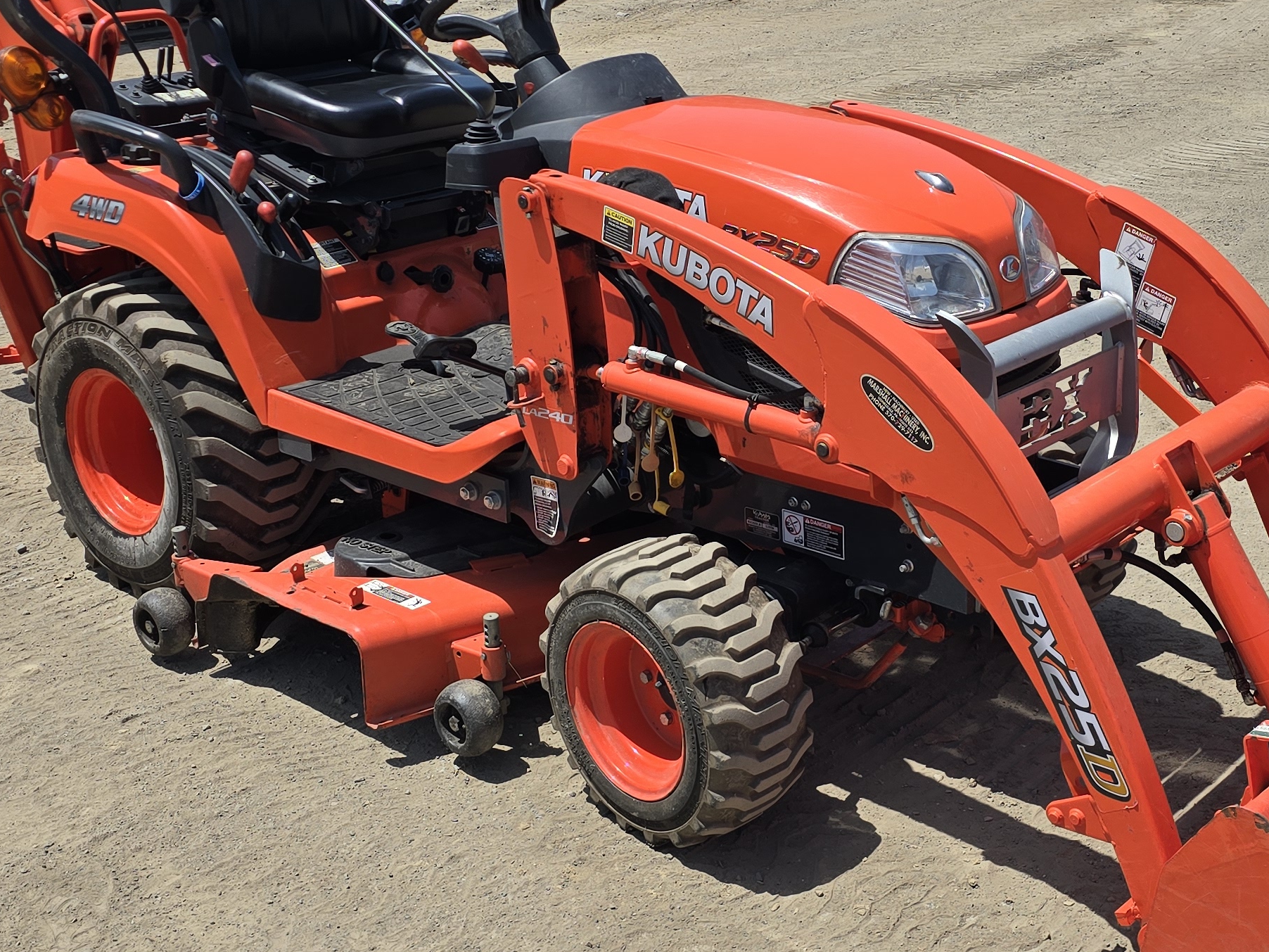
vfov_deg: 28.5
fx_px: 1870
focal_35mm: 51
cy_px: 382
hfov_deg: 37.4
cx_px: 741
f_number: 1.7
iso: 12
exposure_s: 1/1038
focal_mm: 6.3
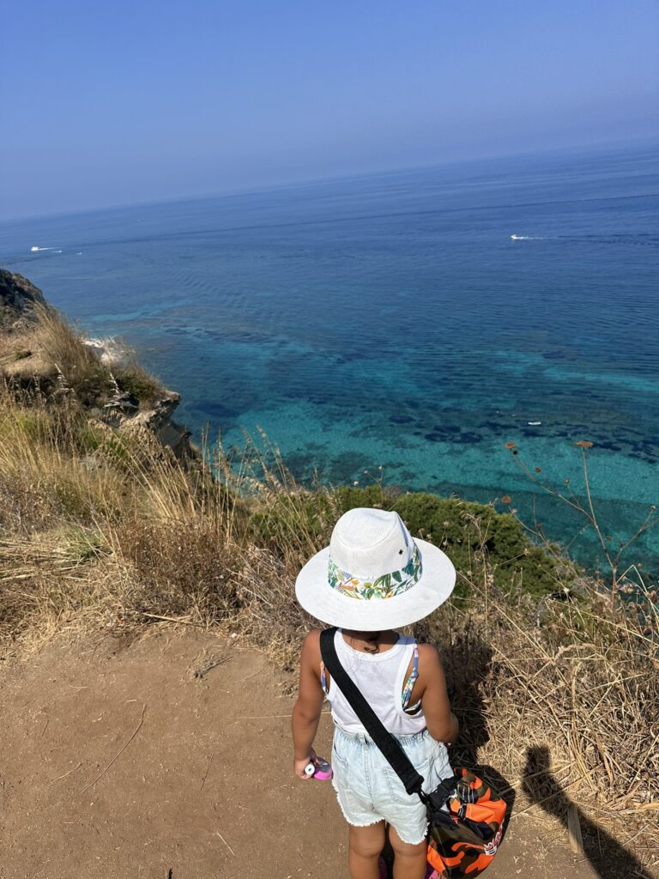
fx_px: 609
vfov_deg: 71.6
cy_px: 440
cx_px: 330
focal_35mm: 24
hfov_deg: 56.8
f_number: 1.78
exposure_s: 1/6211
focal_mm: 6.86
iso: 80
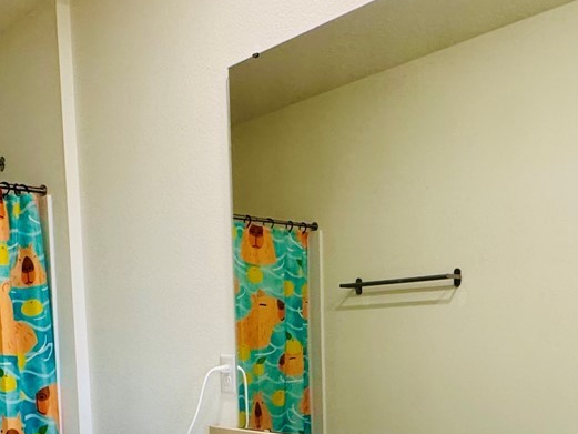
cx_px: 320
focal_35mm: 43
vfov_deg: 31.8
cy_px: 403
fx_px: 718
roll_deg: +1.8
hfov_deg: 43.8
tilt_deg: -5.9
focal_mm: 2.22
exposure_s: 1/120
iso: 250
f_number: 2.2
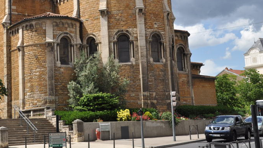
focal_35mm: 64
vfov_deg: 18.7
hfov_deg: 32.6
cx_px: 84
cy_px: 31
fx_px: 445
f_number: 10
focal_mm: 27
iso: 200
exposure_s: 1/320
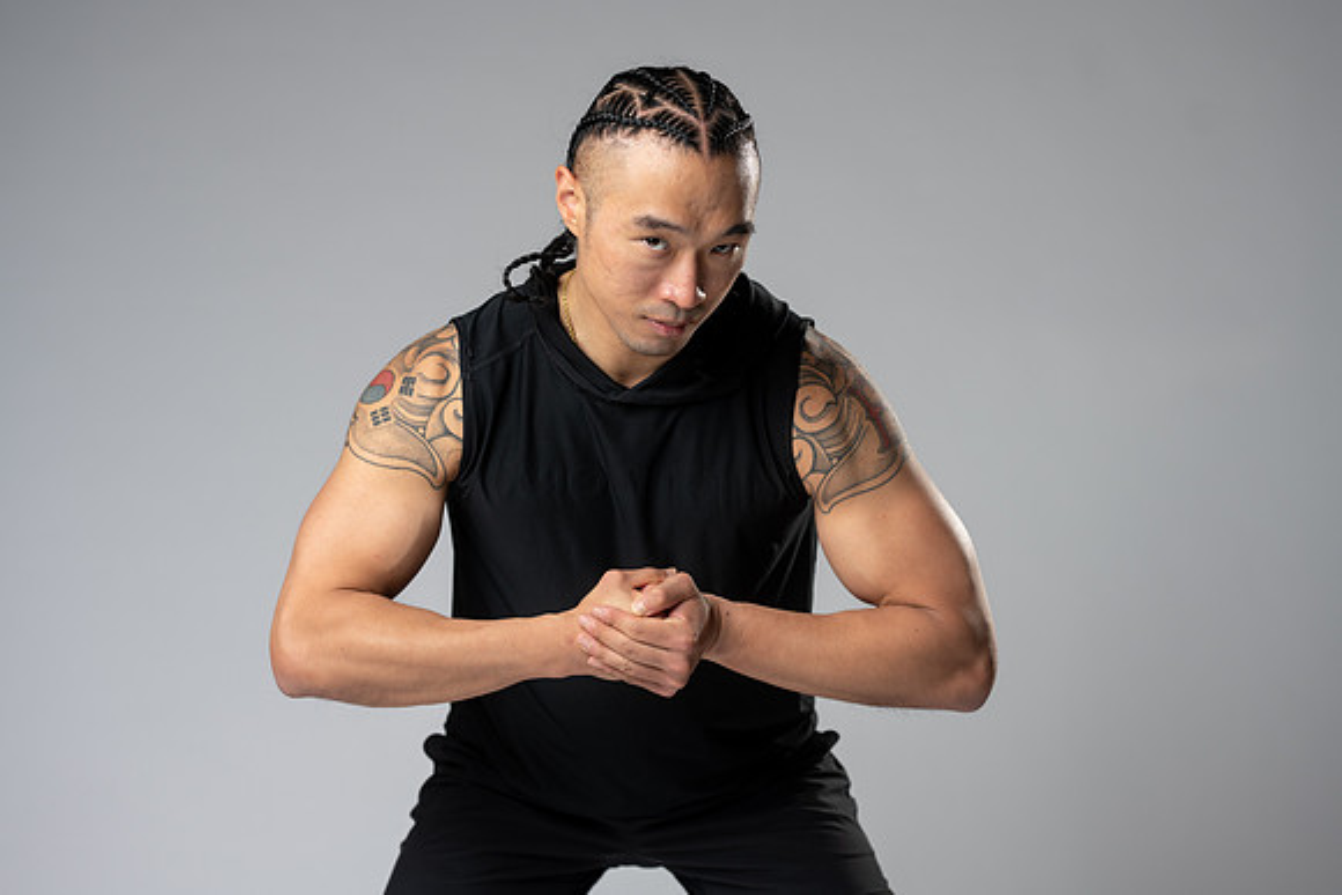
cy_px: 448
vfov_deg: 16.1
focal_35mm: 85
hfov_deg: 23.9
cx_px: 671
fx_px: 3169
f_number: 3.2
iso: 200
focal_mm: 85
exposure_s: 1/160
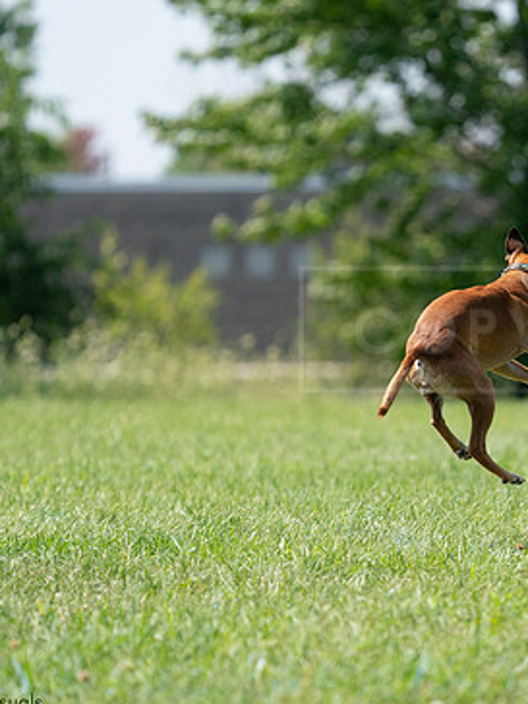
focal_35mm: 438
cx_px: 484
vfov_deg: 4.5
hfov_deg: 3.4
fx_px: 8908
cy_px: 363
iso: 1250
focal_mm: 286
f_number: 5.6
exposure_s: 1/4000
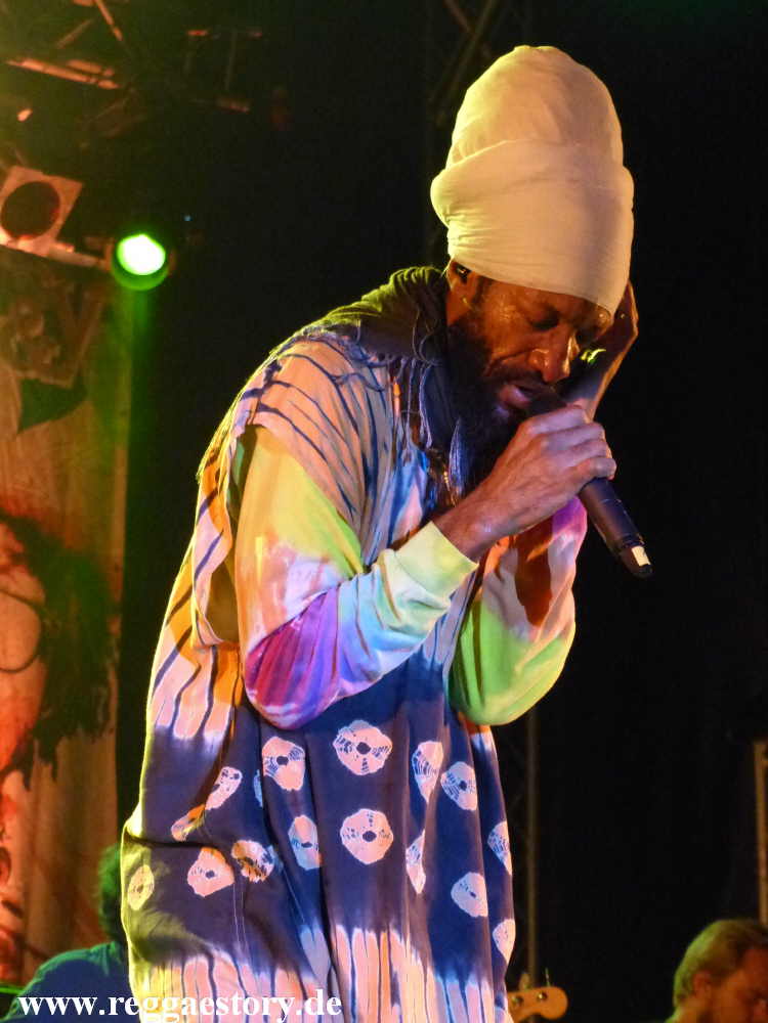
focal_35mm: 142
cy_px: 512
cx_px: 384
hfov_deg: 10.4
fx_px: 4201
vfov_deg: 13.9
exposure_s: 1/160
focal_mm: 25.6
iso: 1600
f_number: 2.8
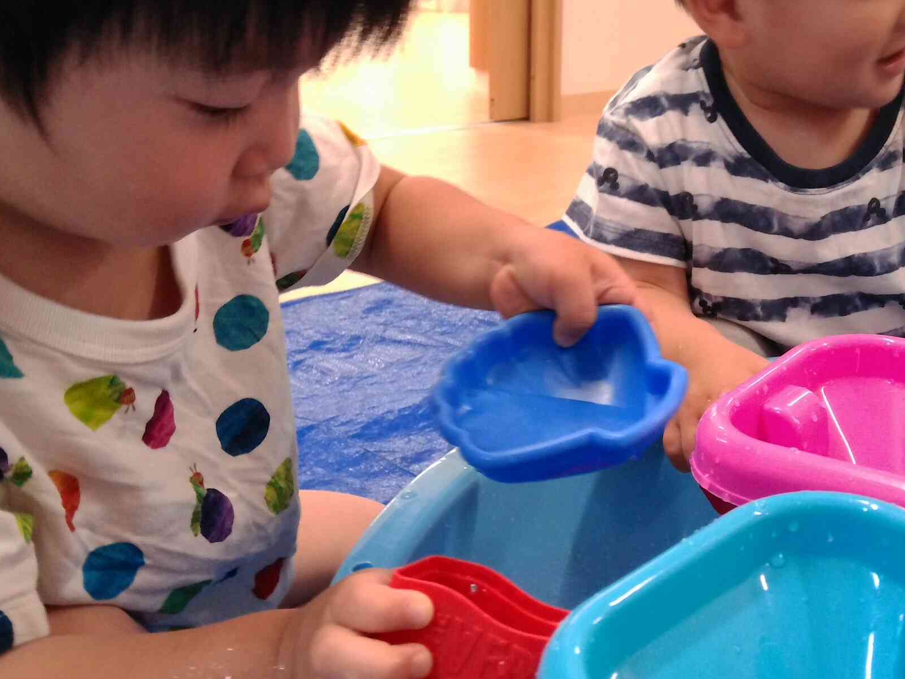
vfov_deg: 34.3
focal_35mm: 42
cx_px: 601
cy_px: 351
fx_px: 1098
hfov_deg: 44.2
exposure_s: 1/33
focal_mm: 3
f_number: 2
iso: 380
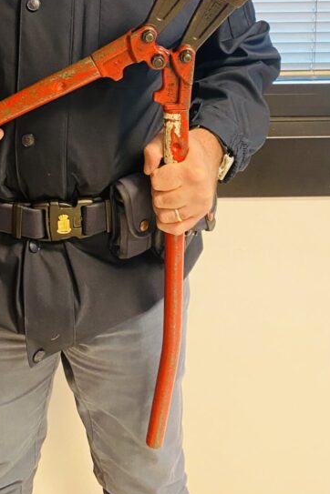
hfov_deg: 25.9
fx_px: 701
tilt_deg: -7.4
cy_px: 32
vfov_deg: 36.0
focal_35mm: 51
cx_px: 58
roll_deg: +0.7
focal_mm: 4.25
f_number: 1.8
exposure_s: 1/33
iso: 400
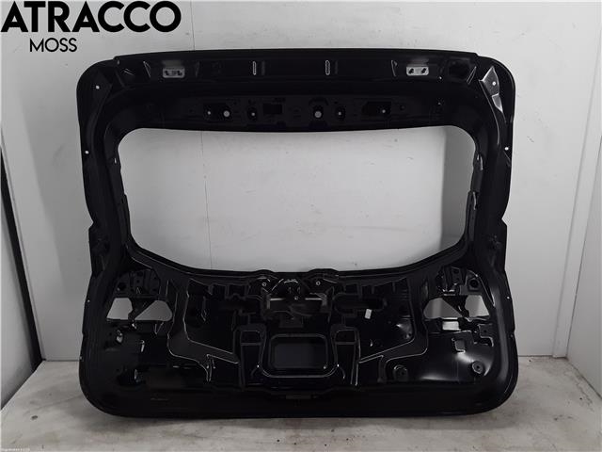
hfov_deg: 63.4
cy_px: 226
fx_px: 487
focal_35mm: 28
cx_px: 301
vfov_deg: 49.7
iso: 40
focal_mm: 2.91
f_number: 1.9
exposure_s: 1/100
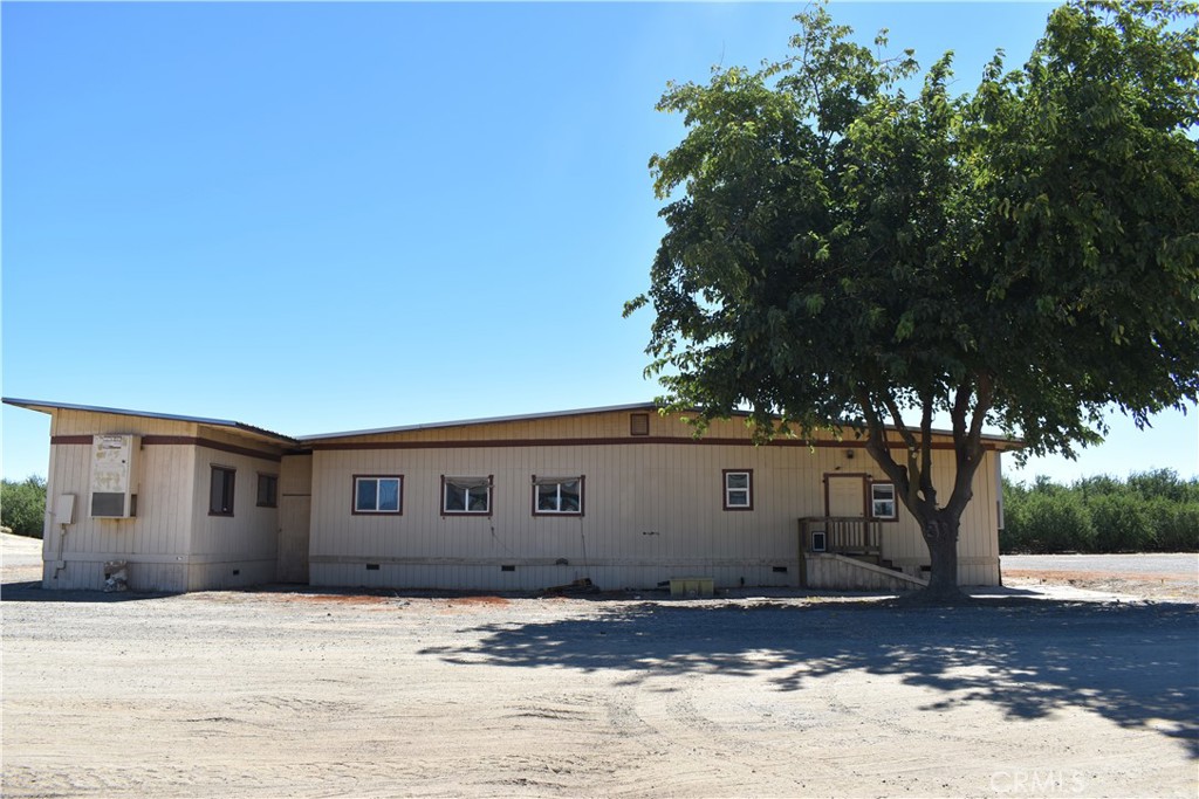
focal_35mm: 27
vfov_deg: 47.9
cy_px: 400
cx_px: 600
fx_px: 899
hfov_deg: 67.4
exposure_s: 1/250
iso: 125
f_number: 8
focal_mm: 18
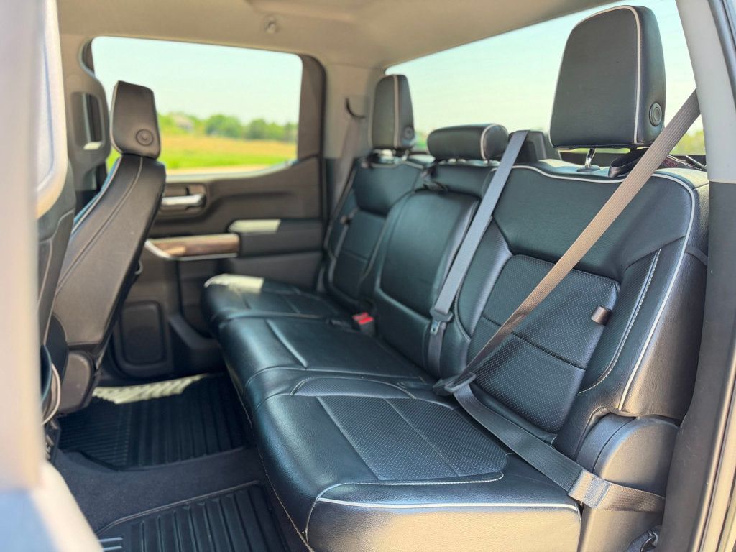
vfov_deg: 56.8
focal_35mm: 24
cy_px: 276
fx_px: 510
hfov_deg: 71.6
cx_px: 368
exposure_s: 1/166
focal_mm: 6.76
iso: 200
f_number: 1.78
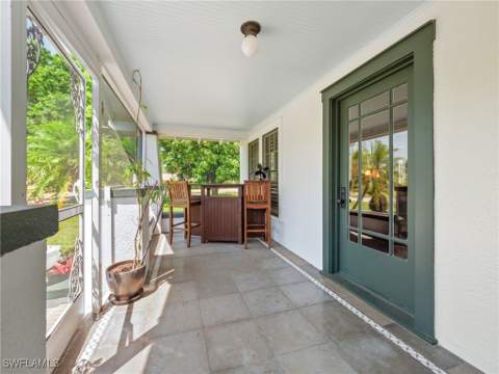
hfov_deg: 102.1
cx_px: 250
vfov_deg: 85.7
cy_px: 187
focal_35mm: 14
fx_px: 202
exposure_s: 1/40
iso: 200
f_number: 7.1
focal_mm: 7
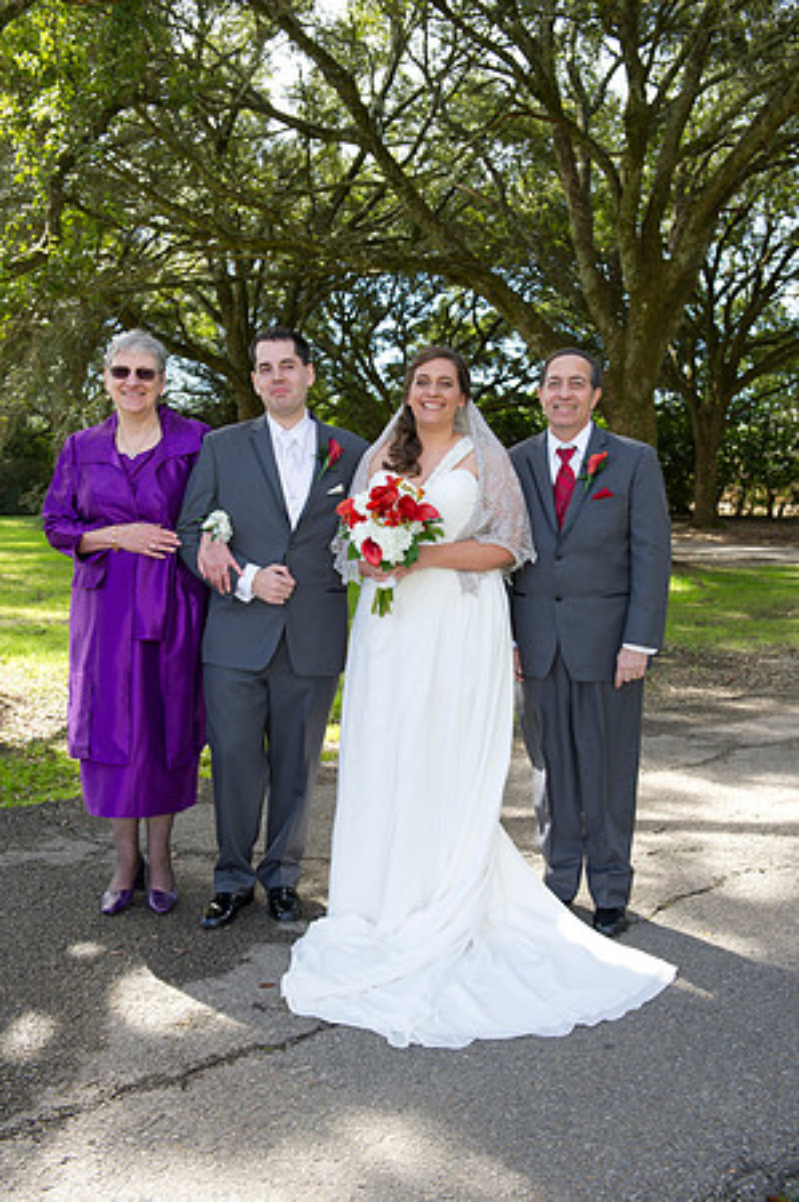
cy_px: 601
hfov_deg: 36.8
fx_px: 1201
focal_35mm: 36
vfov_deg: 53.2
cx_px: 400
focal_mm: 36
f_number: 5.6
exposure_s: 1/160
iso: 320
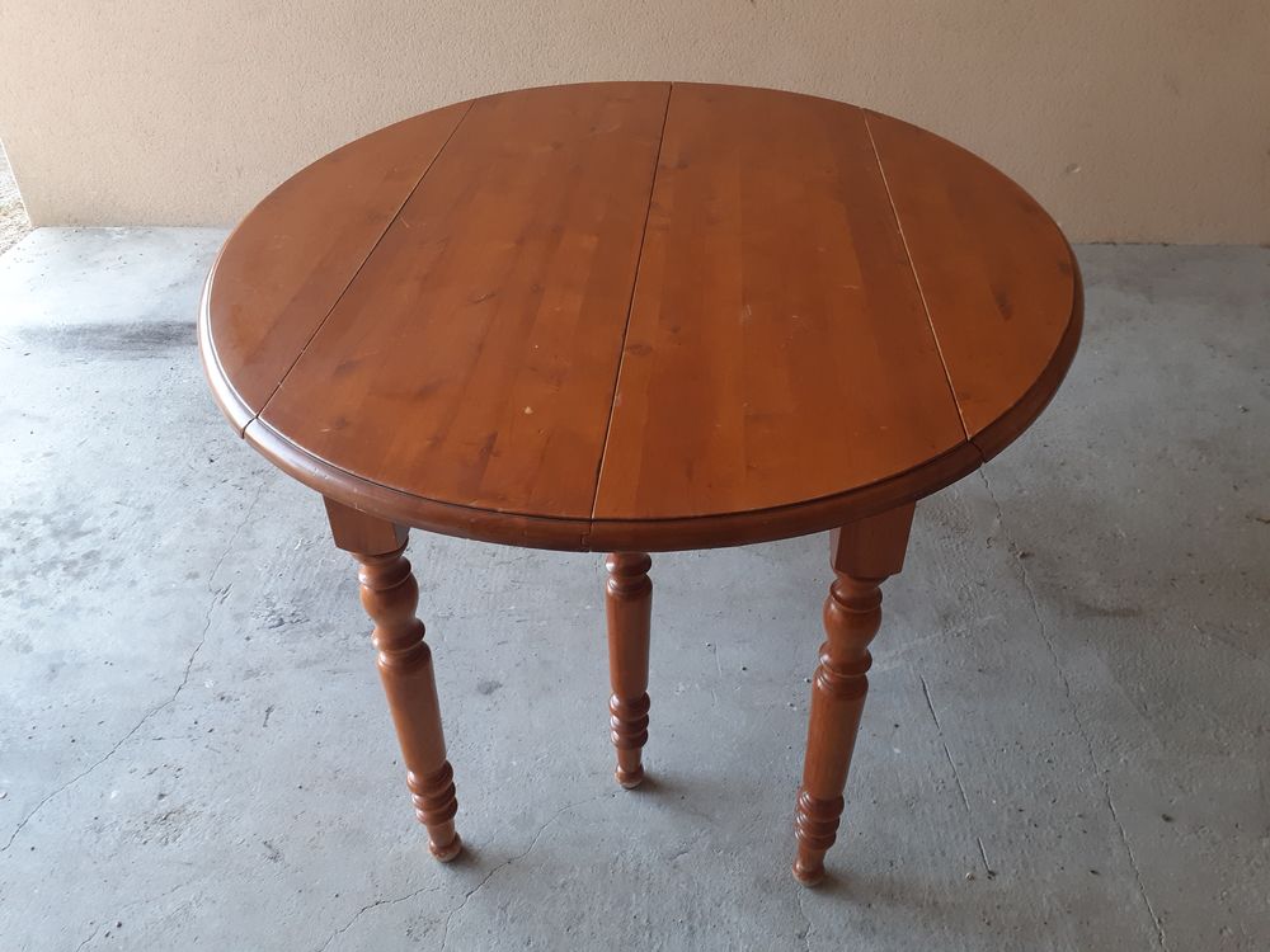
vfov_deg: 51.4
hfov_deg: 65.3
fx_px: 991
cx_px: 635
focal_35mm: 27
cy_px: 476
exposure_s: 1/100
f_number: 1.9
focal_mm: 3.6
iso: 80
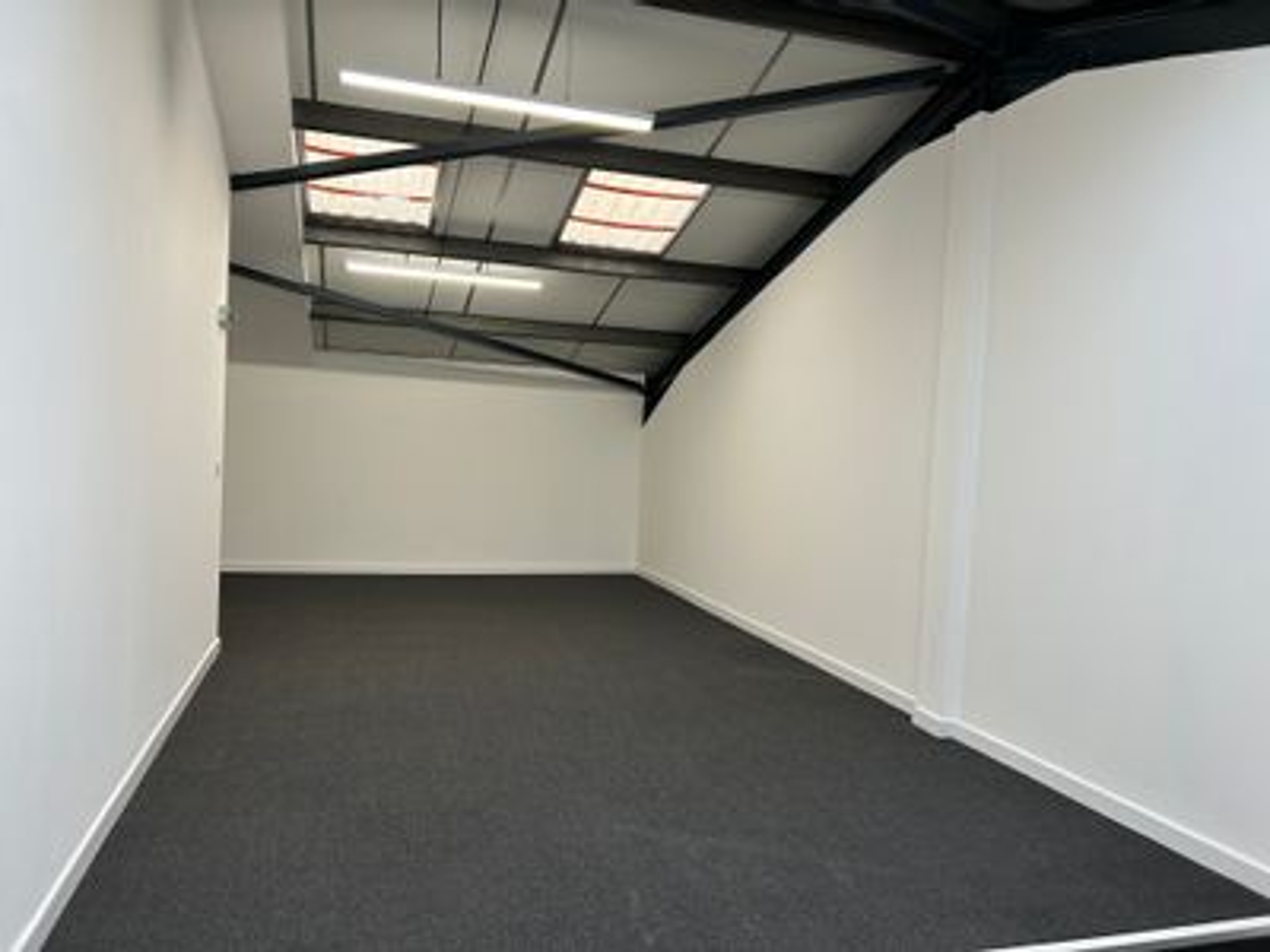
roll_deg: -2.8
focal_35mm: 26
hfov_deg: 67.3
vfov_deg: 53.1
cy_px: 476
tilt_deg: -0.7
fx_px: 954
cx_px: 635
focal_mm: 5.7
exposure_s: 1/100
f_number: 1.5
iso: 50
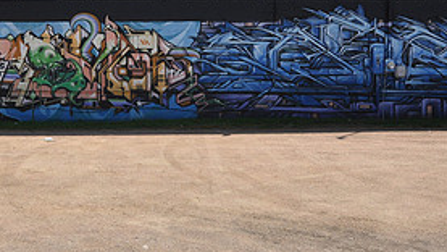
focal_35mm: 46
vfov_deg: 25.7
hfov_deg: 43.0
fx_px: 545
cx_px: 107
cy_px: 61
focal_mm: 14
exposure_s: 1/400
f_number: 10
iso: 200
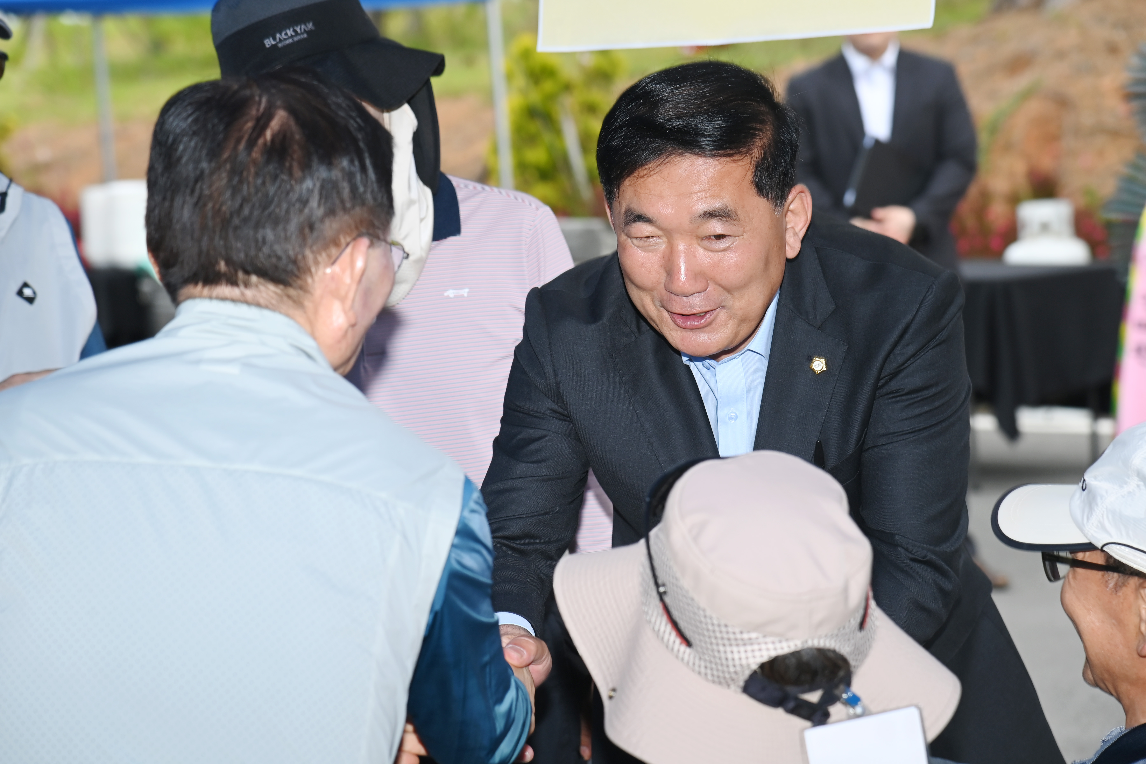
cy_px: 382
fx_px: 3820
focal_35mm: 120
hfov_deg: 17.1
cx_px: 573
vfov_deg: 11.4
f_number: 6.3
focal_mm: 120
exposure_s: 1/250
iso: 400
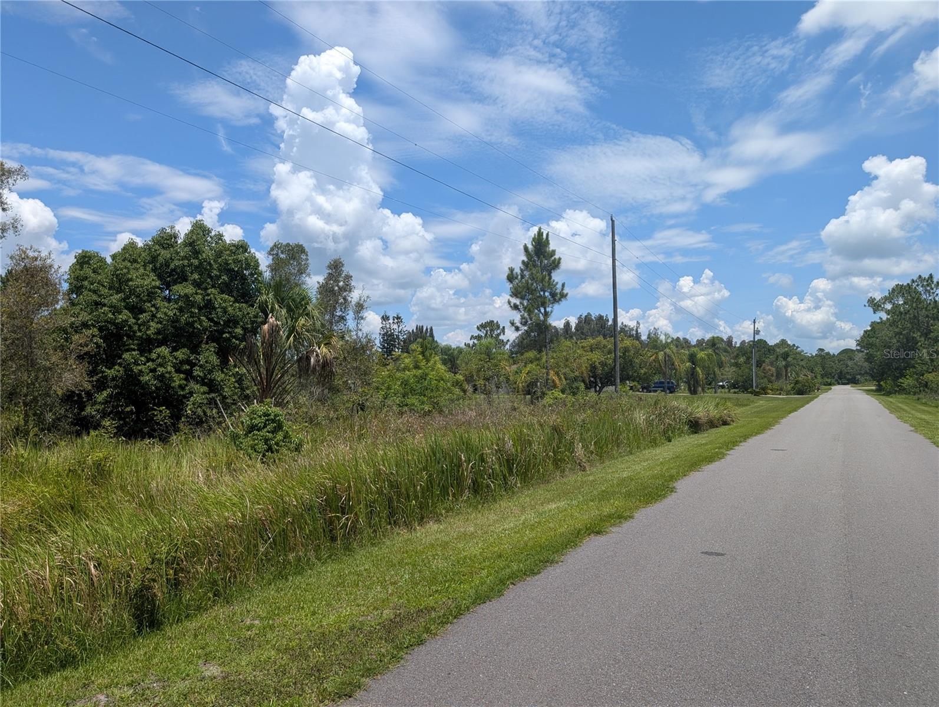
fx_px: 652
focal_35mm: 24
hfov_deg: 71.5
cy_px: 354
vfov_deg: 56.9
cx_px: 470
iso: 21
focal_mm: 6.9
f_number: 1.68
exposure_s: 1/1393
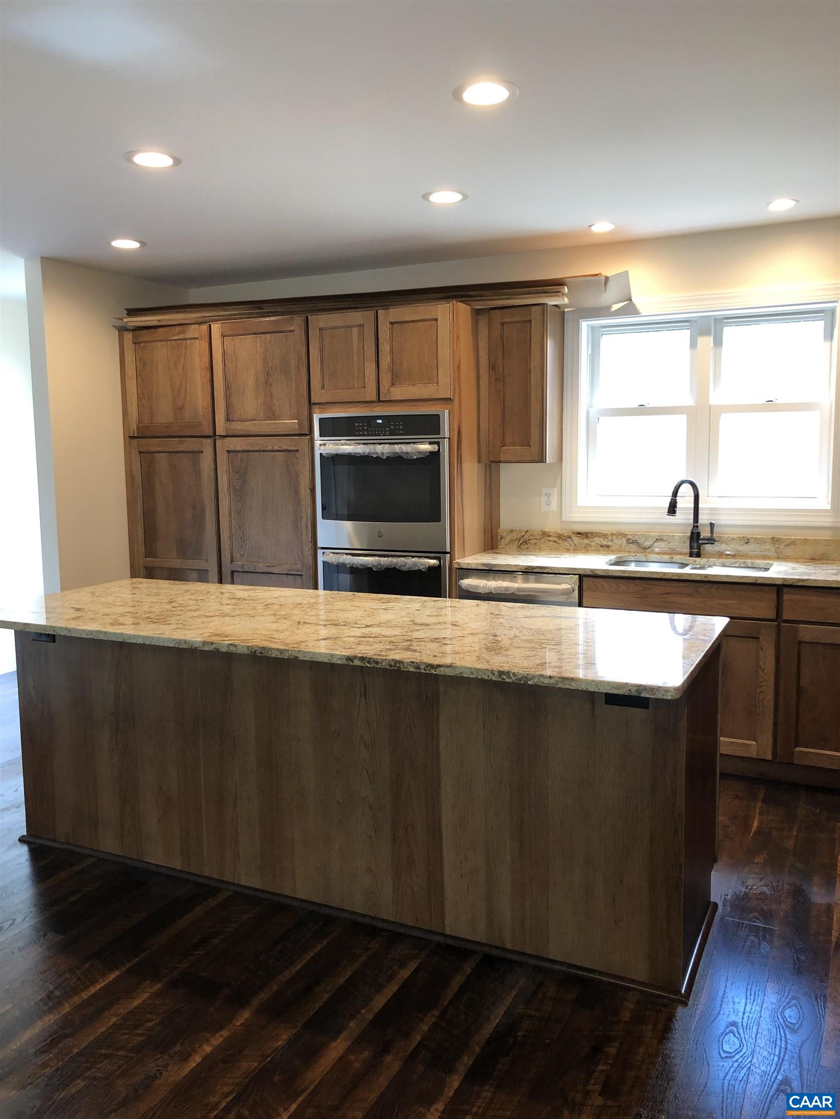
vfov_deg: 63.4
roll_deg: +0.2
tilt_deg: -6.1
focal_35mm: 28
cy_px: 560
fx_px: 906
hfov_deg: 49.7
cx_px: 420
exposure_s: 1/20
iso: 40
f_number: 1.8
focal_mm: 4
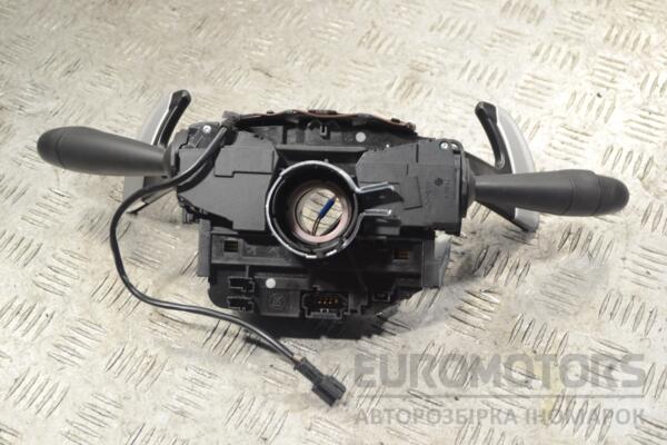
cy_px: 222
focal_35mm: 60
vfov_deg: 22.6
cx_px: 334
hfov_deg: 33.4
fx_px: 1112
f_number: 5.3
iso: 280
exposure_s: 1/30
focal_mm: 40
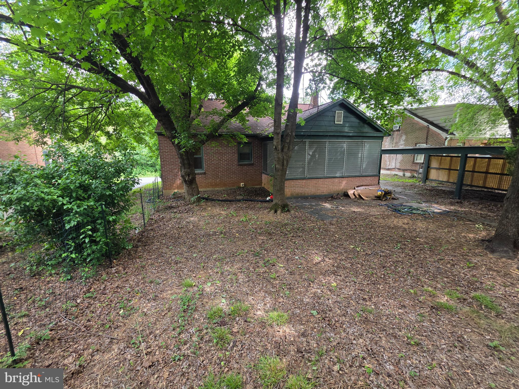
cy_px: 194
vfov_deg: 89.9
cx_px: 260
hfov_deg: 106.2
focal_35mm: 13
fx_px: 195
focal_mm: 2.2
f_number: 1.9
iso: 50
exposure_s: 1/120
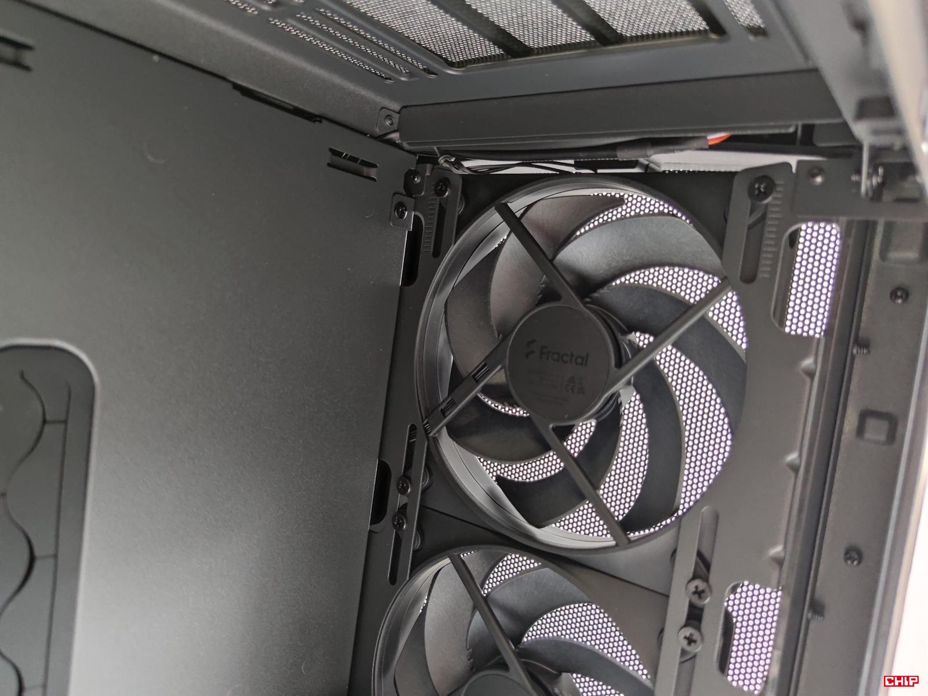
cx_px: 464
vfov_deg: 56.8
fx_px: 643
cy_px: 348
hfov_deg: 71.6
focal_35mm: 24
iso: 1589
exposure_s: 1/17
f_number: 1.85
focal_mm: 6.78
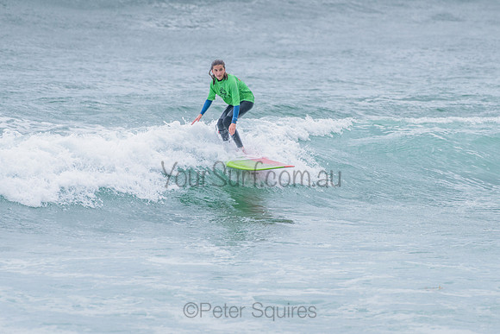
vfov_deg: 2.2
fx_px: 8516
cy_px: 166
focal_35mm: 613
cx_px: 262
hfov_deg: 3.4
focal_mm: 500
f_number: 5.6
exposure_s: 1/2000
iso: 1000
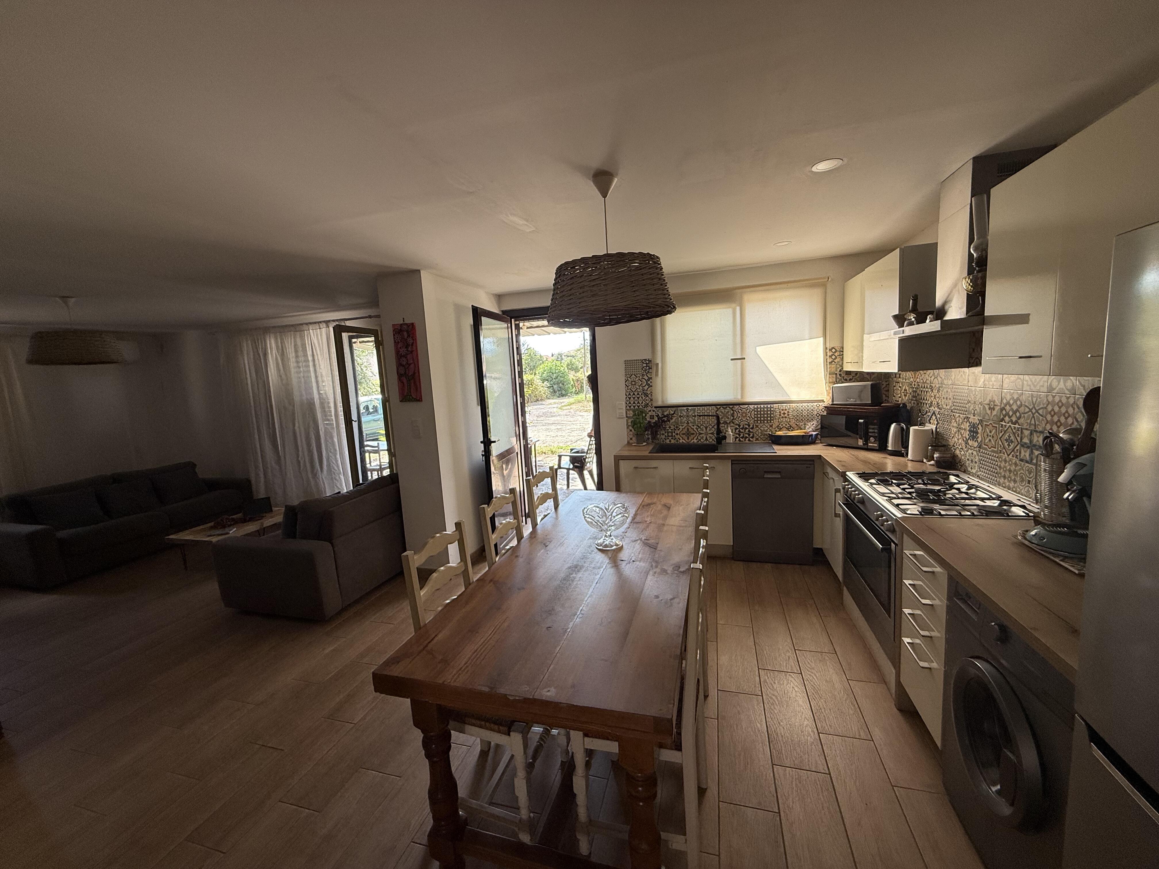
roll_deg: +3.4
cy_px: 434
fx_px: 469
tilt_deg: -7.0
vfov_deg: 85.7
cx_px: 580
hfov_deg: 102.1
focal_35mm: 14
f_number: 2.2
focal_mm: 2.22
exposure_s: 1/130
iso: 64
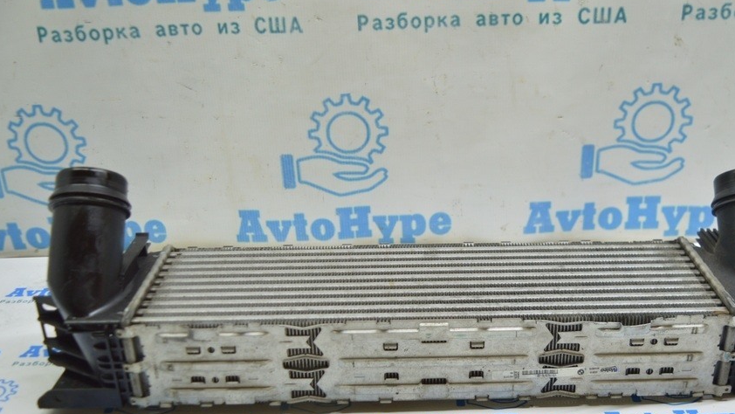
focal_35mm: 42
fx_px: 819
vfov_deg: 28.2
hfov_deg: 48.3
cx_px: 403
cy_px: 262
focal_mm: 22
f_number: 3.8
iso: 400
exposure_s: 1/50
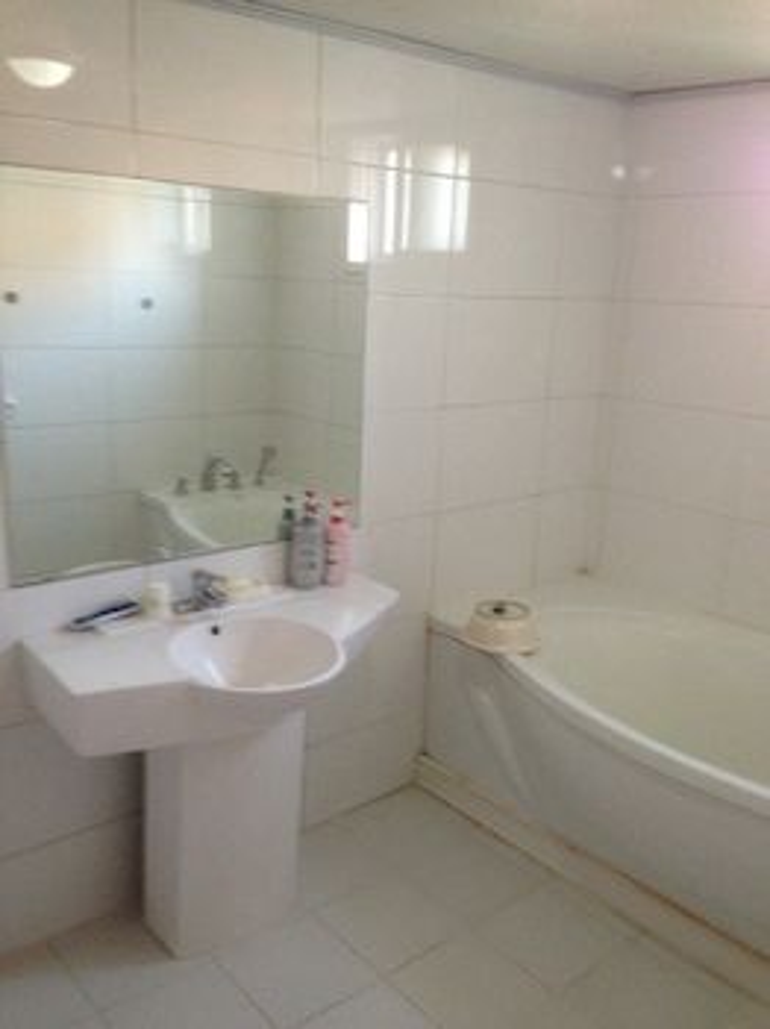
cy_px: 514
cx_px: 385
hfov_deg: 42.9
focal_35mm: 33
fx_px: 980
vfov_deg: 55.4
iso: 320
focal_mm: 4.12
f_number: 2.4
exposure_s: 1/20
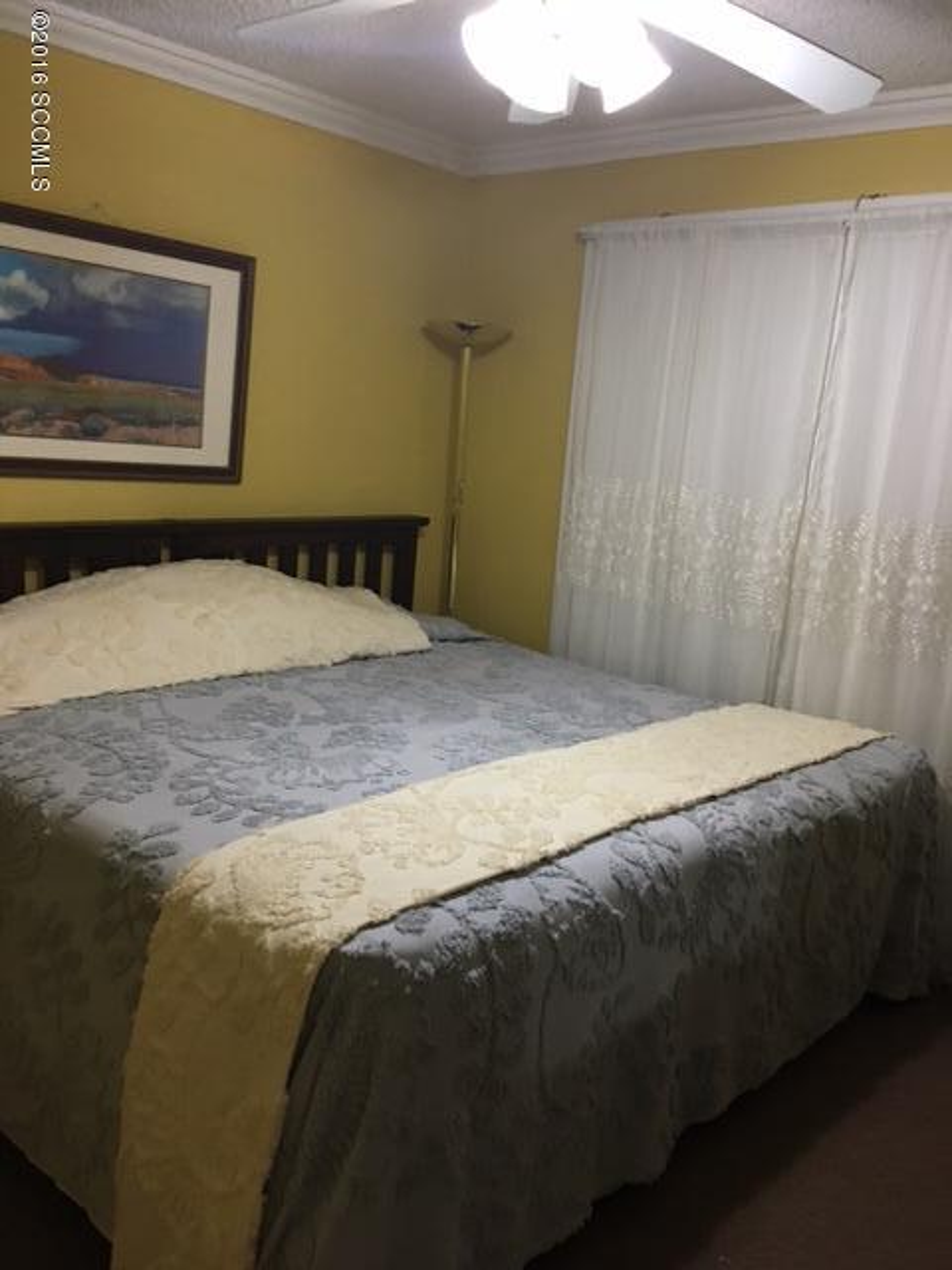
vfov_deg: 61.7
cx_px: 476
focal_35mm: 29
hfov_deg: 48.2
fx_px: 1063
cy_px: 635
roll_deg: -3.9
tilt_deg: -11.7
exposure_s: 1/30
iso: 125
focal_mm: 4.15
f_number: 2.2
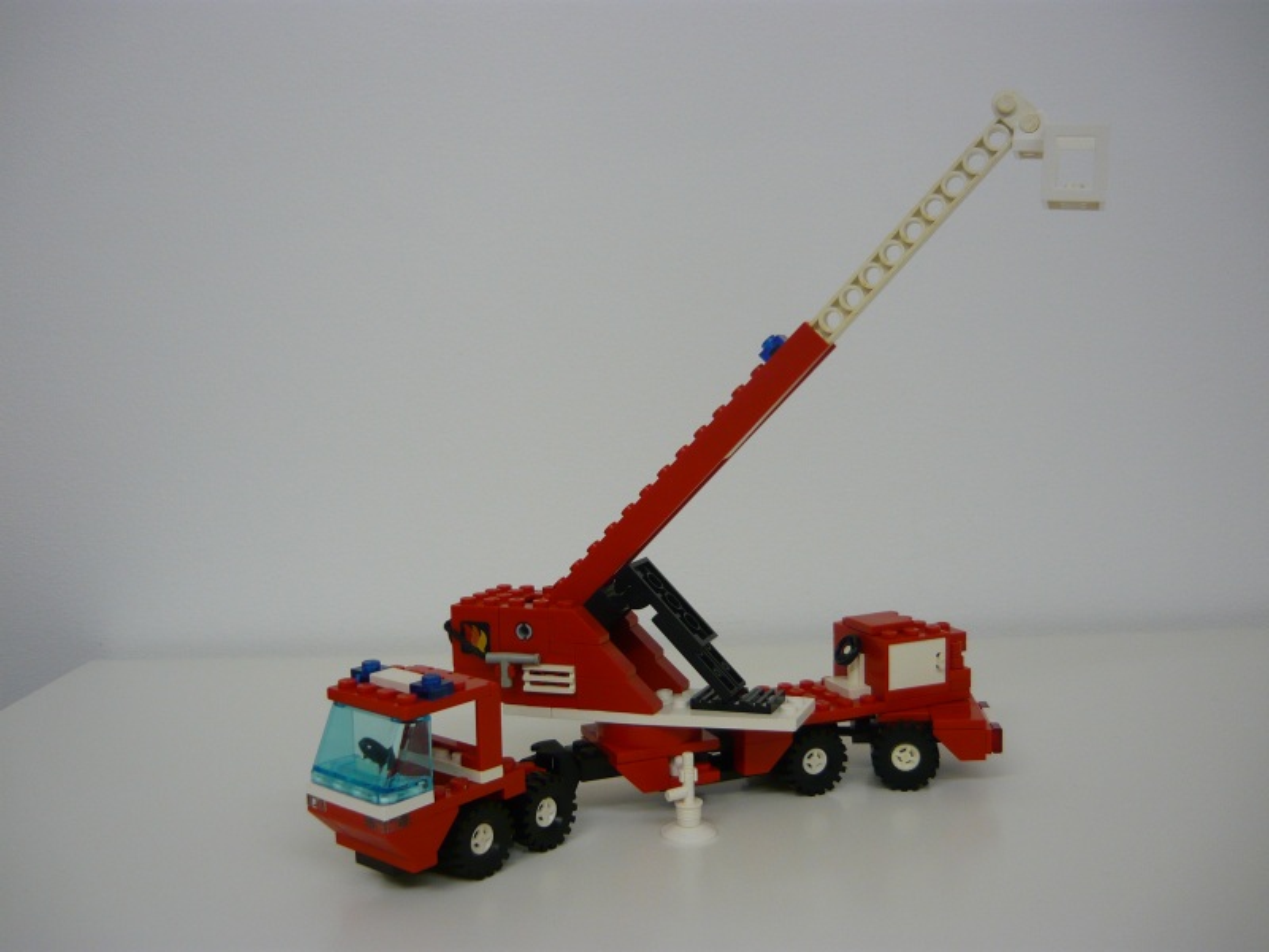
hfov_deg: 55.4
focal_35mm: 33
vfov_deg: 42.9
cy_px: 476
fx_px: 1210
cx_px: 634
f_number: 2.8
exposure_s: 1/30
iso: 125
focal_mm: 5.5
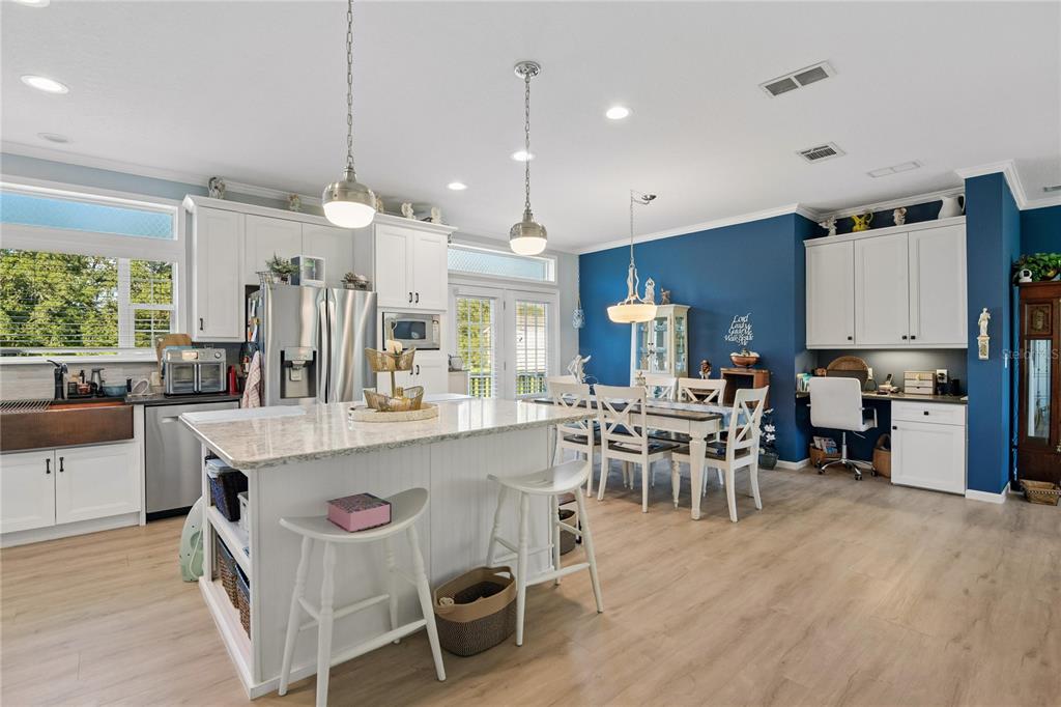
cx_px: 530
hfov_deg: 96.8
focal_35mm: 16
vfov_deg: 73.7
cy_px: 354
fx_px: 471
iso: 400
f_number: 11
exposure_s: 1/30
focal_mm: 16
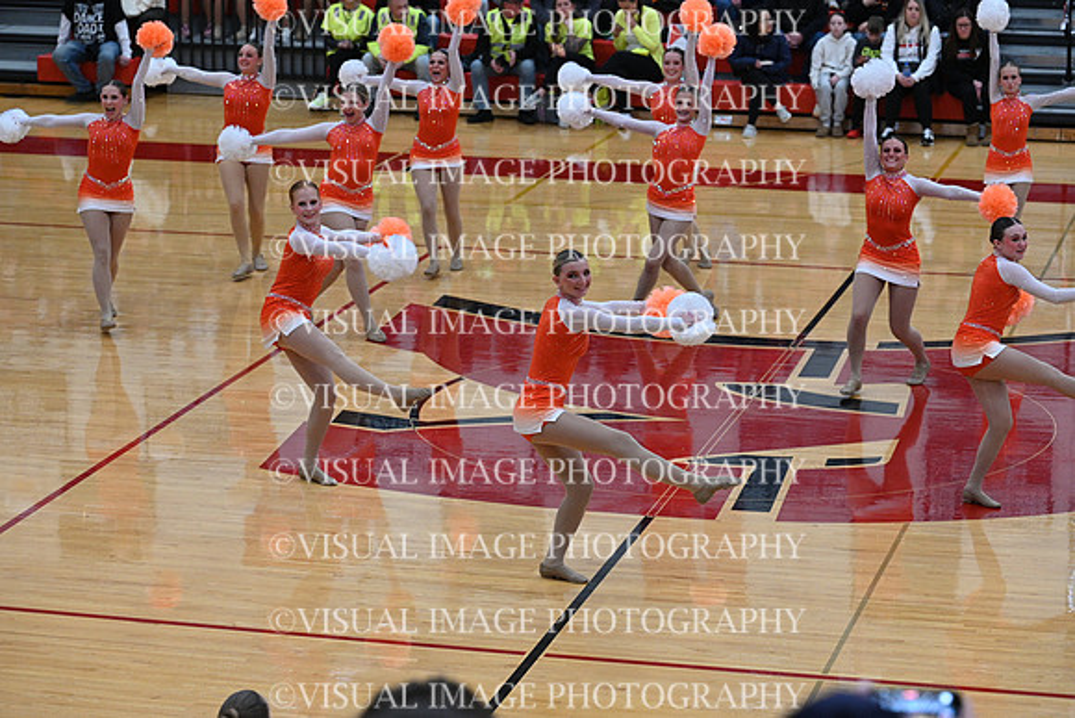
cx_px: 538
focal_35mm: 105
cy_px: 359
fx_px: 3136
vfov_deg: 13.0
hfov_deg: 19.5
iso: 4000
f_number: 4
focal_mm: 105
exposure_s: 1/400
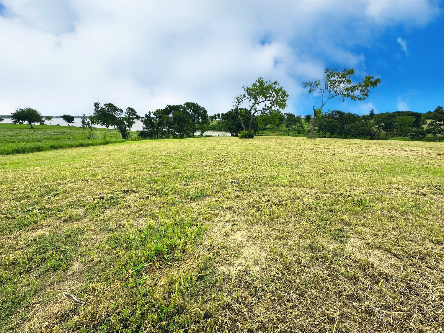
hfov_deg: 102.1
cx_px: 222
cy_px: 166
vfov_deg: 85.7
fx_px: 180
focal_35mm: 14
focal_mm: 2.22
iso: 50
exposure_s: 1/1689
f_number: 2.2
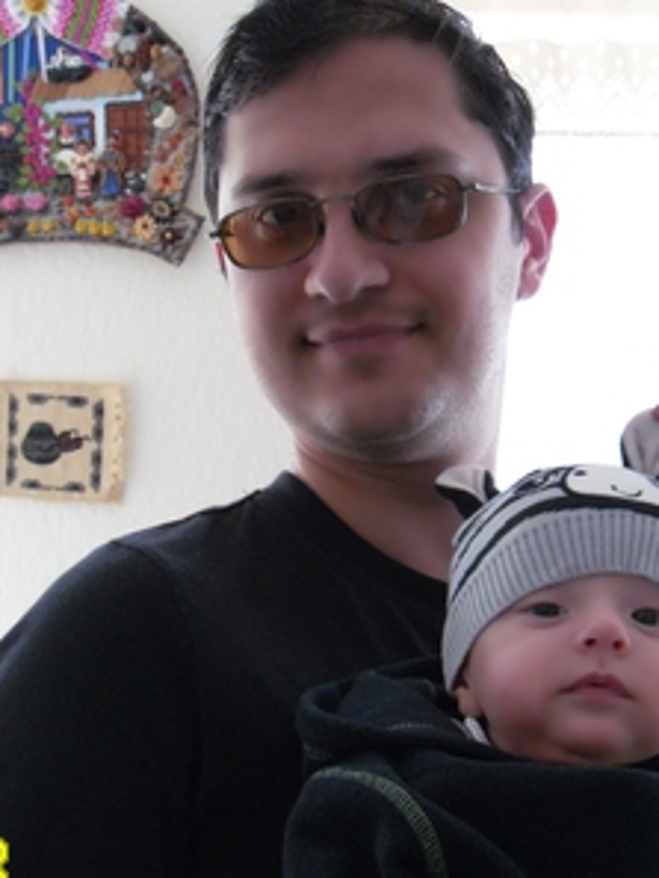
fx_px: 1344
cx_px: 372
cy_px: 633
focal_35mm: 53
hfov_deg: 27.5
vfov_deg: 35.5
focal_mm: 6.3
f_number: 3.5
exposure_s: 1/45
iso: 400
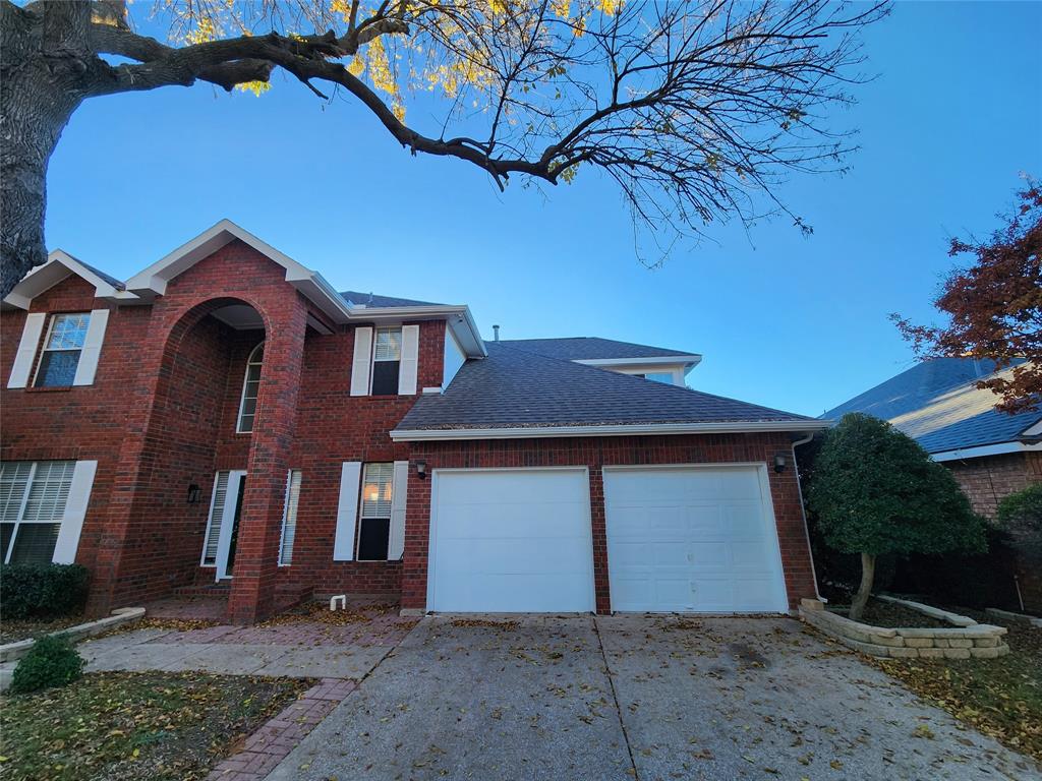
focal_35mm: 13
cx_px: 521
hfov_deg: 106.2
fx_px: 391
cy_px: 390
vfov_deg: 89.9
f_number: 2.2
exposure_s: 1/332
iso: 50
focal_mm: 2.2
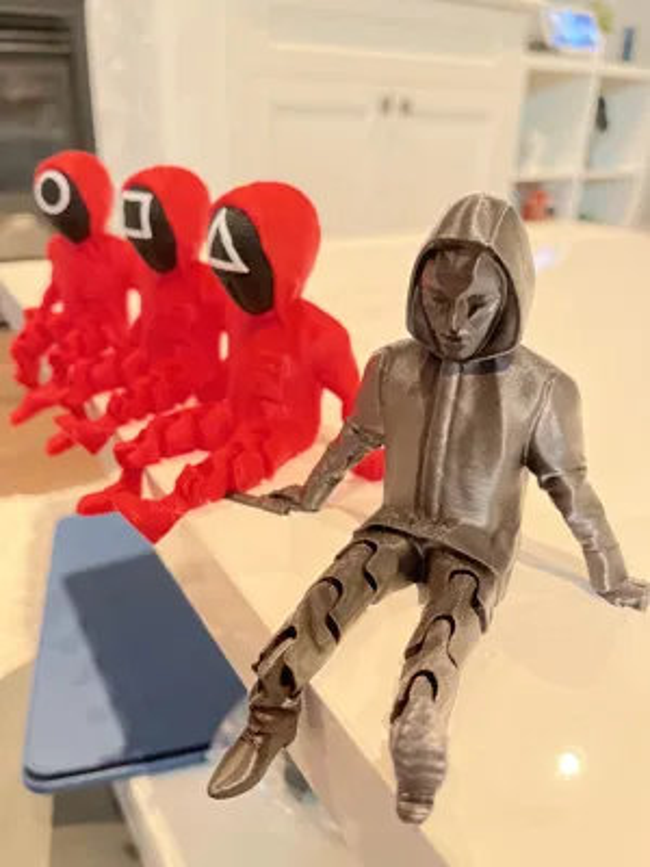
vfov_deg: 67.3
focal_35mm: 26
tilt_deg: -28.3
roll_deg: -2.3
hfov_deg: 53.1
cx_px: 325
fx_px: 651
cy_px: 434
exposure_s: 1/30
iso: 1000
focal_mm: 5.1
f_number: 1.6
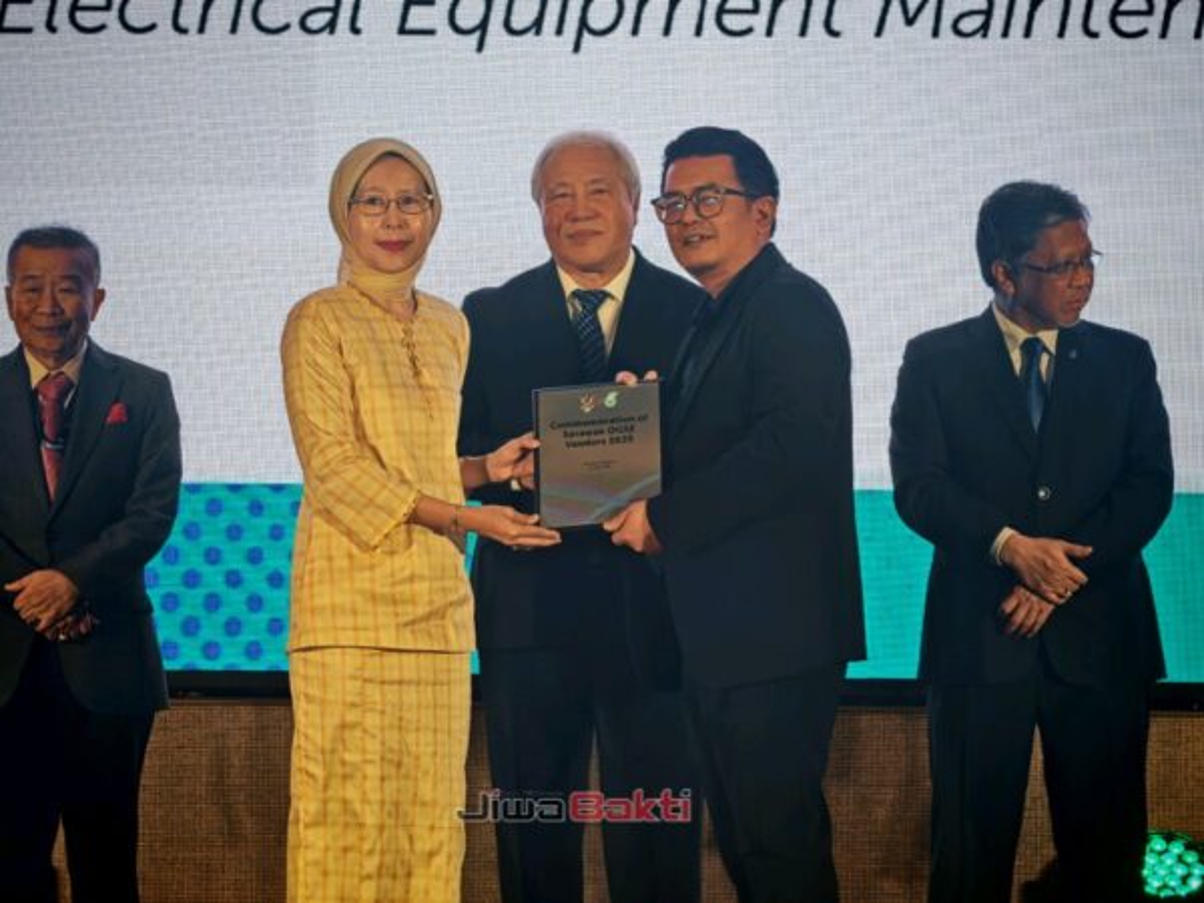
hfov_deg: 11.2
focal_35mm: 177
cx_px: 602
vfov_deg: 8.4
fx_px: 6156
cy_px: 452
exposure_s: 1/60.2
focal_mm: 15.38
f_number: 2.6
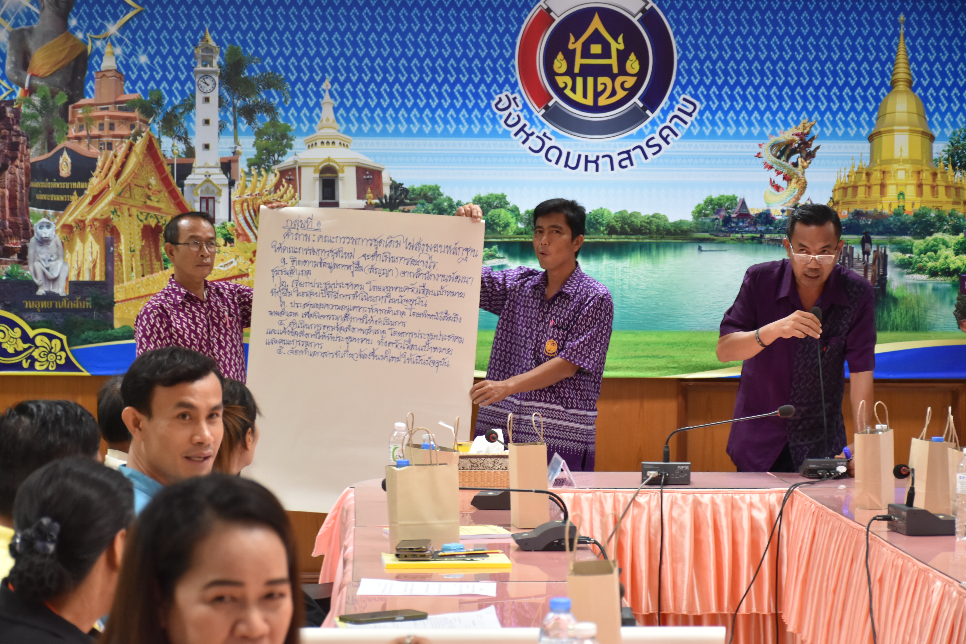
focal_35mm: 99
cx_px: 483
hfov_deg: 20.6
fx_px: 2656
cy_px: 322
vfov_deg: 13.8
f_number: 5
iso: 800
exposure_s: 1/30
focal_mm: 66
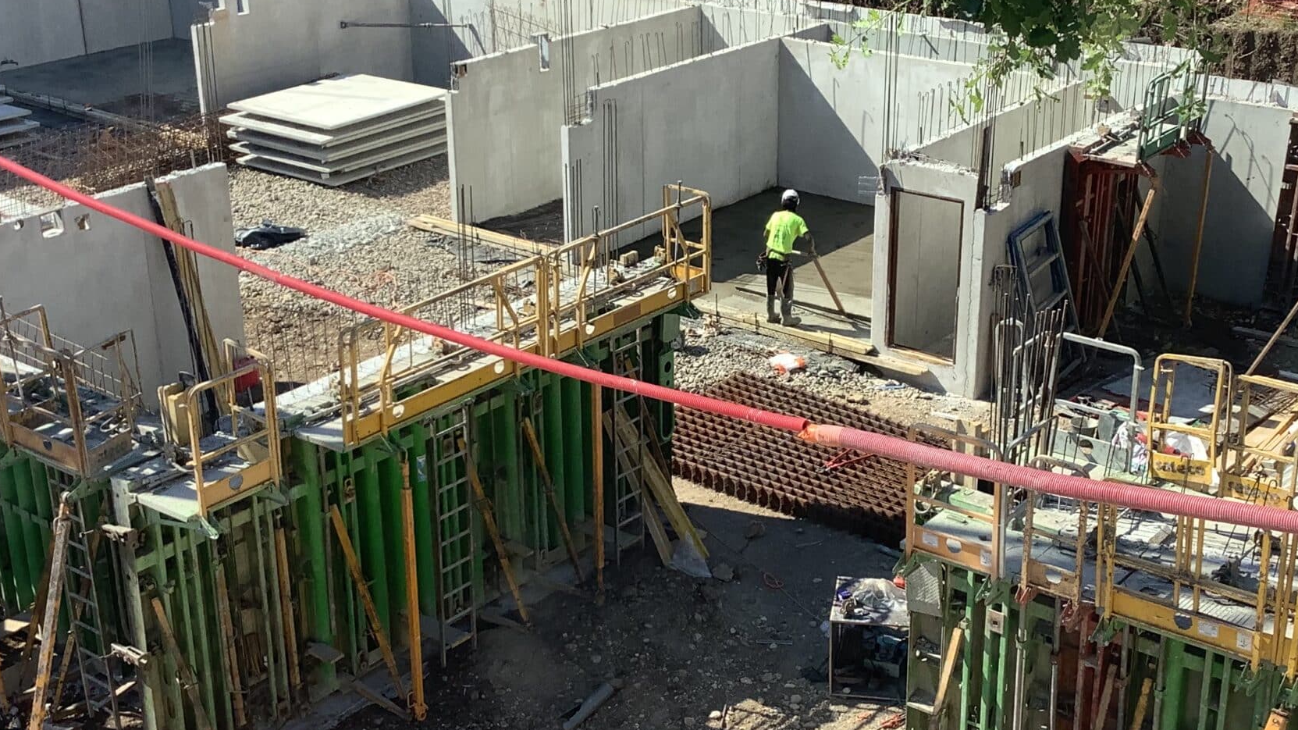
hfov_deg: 39.9
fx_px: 1790
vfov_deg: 23.0
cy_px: 365
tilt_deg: -23.3
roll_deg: +0.9
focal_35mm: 52
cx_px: 655
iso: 25
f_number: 2.4
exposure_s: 1/673
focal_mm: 3.3
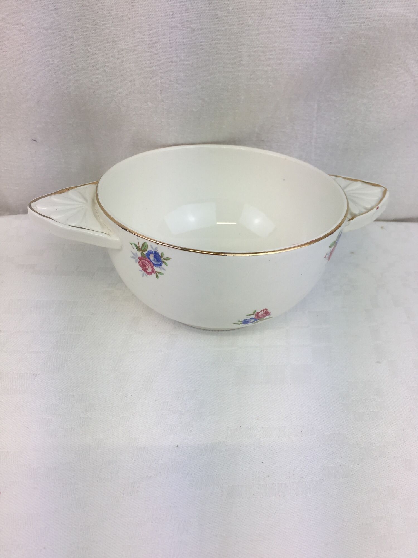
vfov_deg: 61.7
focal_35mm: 29
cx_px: 209
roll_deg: -2.8
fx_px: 467
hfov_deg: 48.2
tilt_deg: -33.5
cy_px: 279
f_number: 2.2
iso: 32
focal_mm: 4.15
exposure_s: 1/306
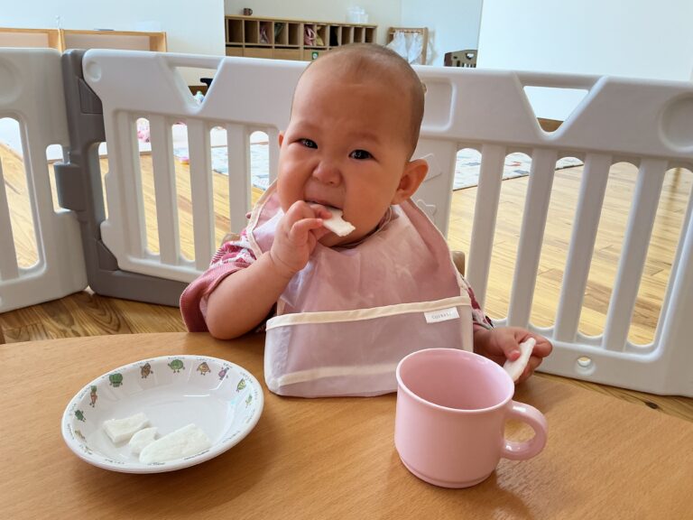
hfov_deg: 61.7
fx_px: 581
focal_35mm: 29
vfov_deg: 48.2
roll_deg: -2.5
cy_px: 260
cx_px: 346
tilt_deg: -19.5
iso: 50
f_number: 1.8
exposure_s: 1/120
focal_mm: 3
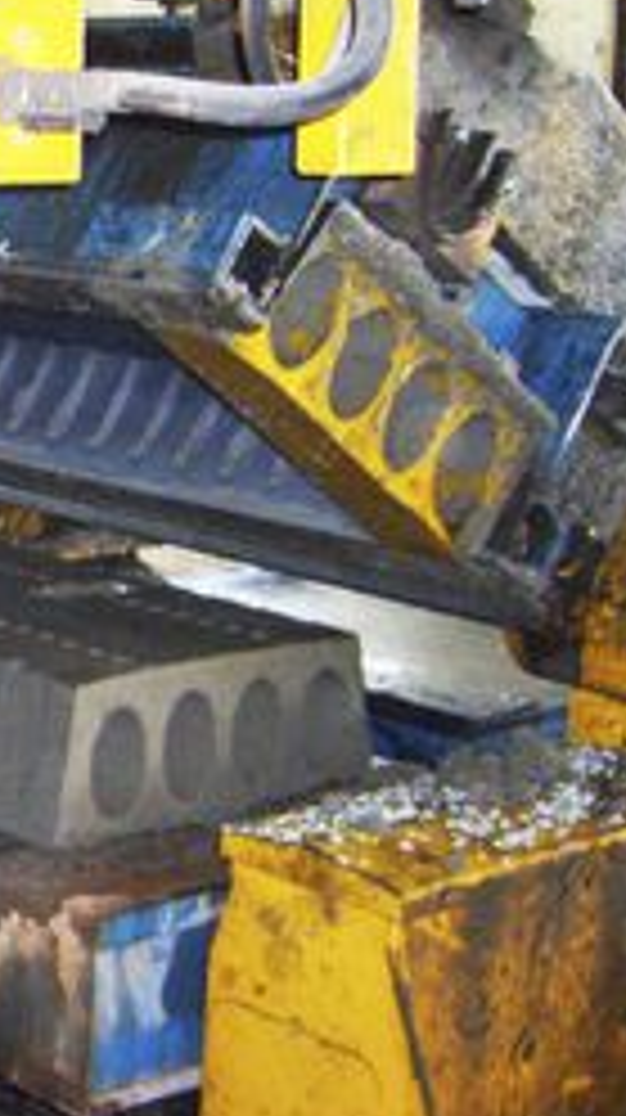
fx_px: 2278
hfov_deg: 14.1
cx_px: -441
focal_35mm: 77
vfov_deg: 27.4
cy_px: 412
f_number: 2.8
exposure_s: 1/30
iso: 100
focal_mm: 5.8
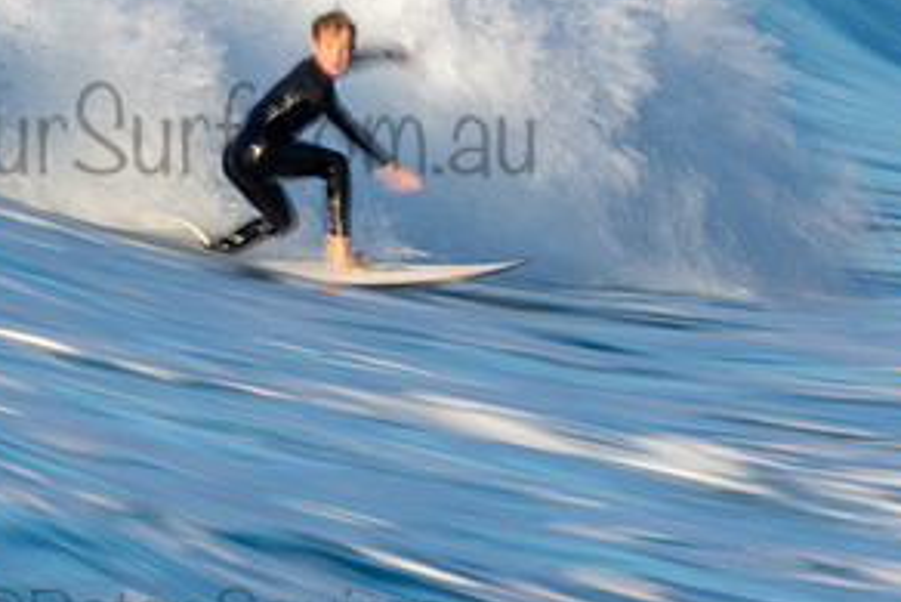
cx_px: 210
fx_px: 37308
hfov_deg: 1.4
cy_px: 103
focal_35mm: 1490
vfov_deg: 0.9
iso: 100
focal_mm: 500
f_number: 29
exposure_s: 1/20
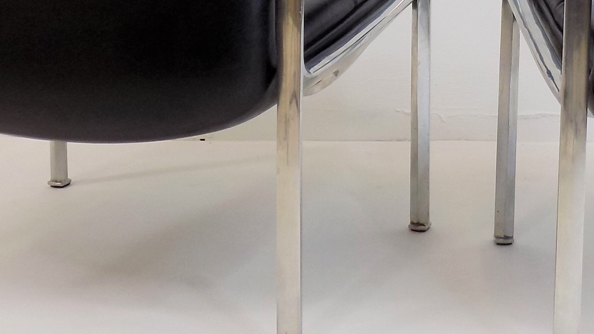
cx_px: 502
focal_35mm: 73
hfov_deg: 28.2
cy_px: -37
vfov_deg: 16.1
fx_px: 1150
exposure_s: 1/30
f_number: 3.1
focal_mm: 4
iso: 80
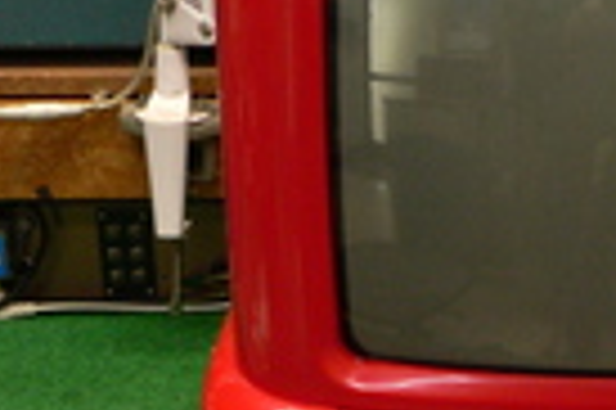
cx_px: 715
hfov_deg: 18.7
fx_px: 1777
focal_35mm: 104
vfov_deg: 13.1
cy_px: 336
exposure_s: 1/20
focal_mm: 6
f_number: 2.8
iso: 200
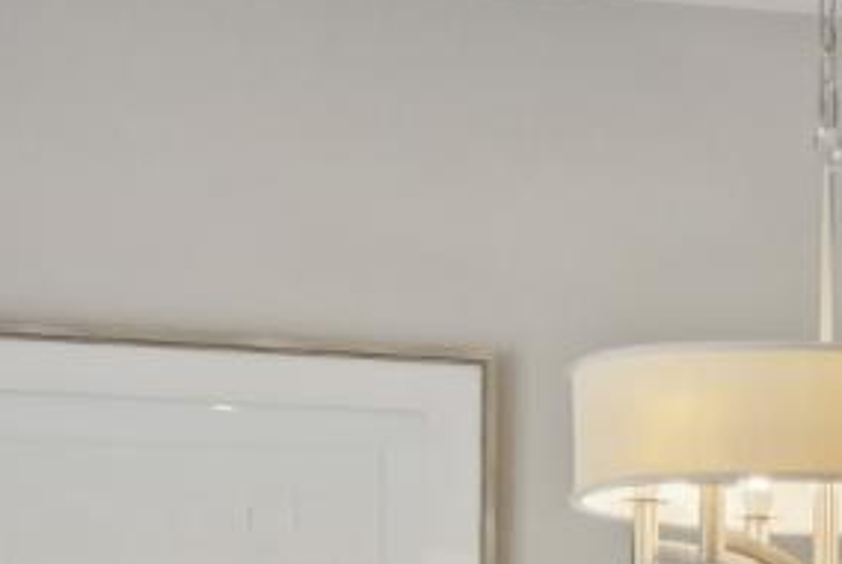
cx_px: 1980
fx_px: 4135
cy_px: 923
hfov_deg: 10.2
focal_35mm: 177
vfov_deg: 7.6
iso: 500
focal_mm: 33.5
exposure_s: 1/400
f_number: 8
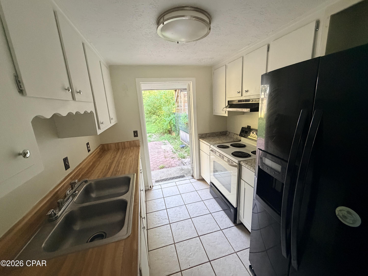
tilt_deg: -11.4
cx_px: 184
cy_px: 138
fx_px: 149
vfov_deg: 85.7
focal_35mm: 14
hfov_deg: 102.1
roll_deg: +3.8
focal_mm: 2.22
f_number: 2.2
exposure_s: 1/60
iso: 640
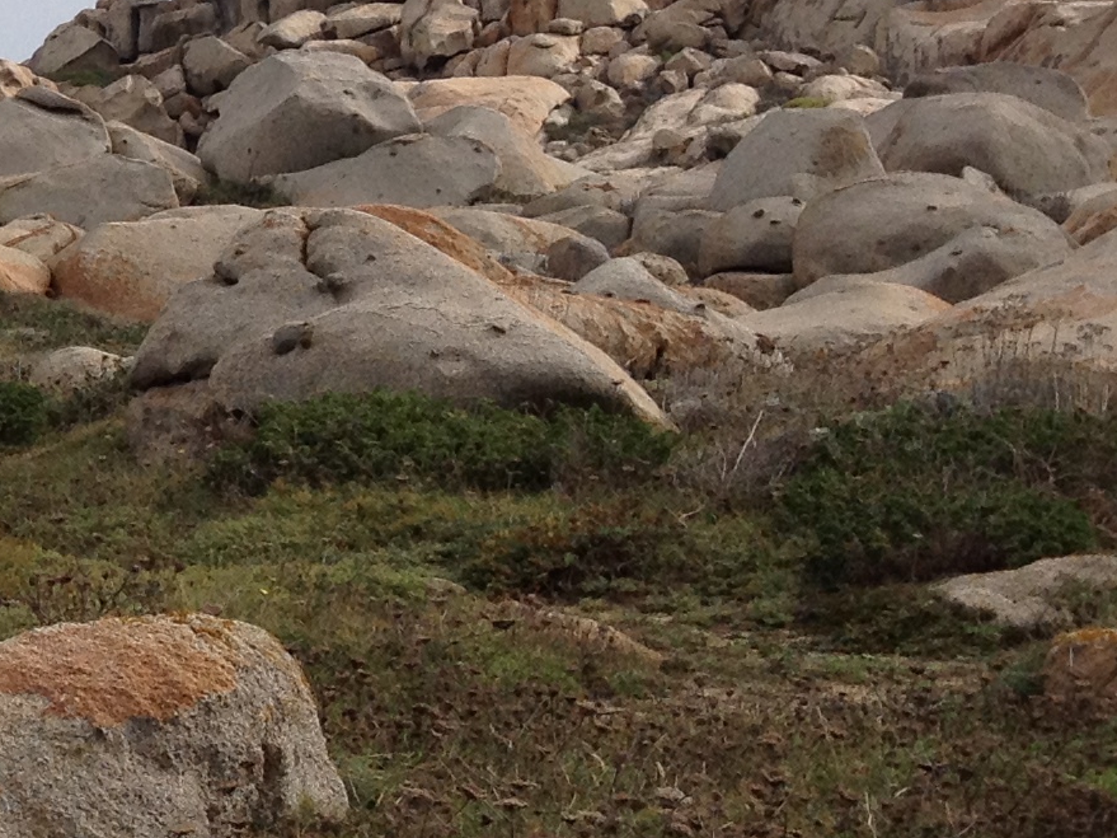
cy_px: 178
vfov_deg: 11.4
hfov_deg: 13.6
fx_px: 4194
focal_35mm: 130
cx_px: -868
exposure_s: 1/2304
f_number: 2.4
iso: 64
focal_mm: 4.28
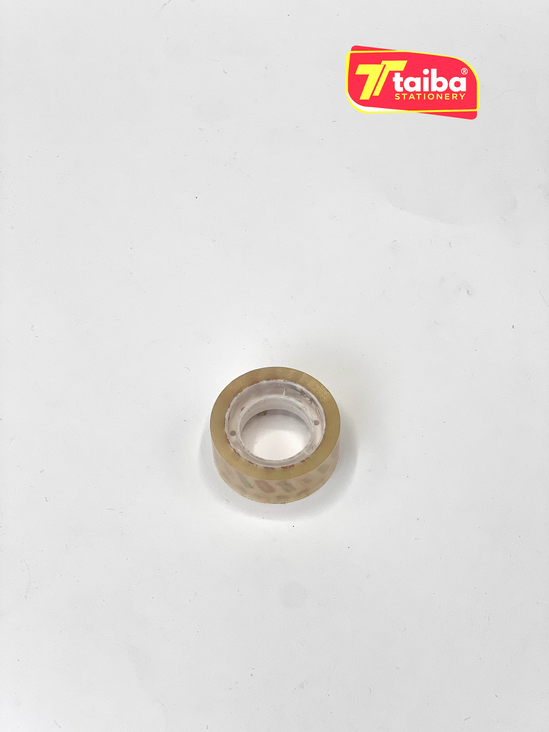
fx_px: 1628
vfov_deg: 25.3
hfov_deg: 19.1
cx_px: 274
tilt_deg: -59.6
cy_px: 366
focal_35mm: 77
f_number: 2.8
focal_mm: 9
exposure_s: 1/438
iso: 32
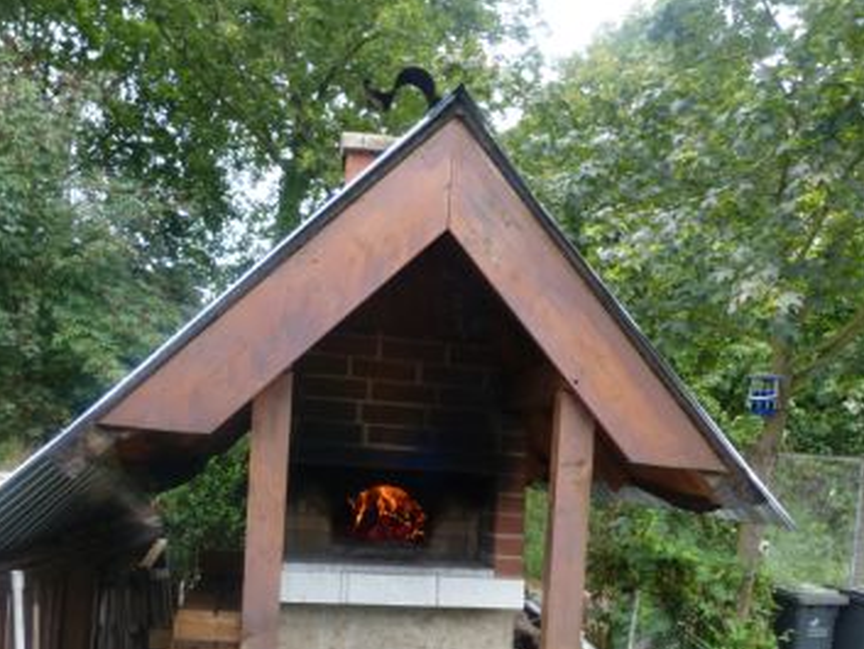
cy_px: 531
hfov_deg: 53.9
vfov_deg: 39.9
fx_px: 849
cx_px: 433
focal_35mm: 34
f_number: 3.5
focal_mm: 4.5
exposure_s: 1/250
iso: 200
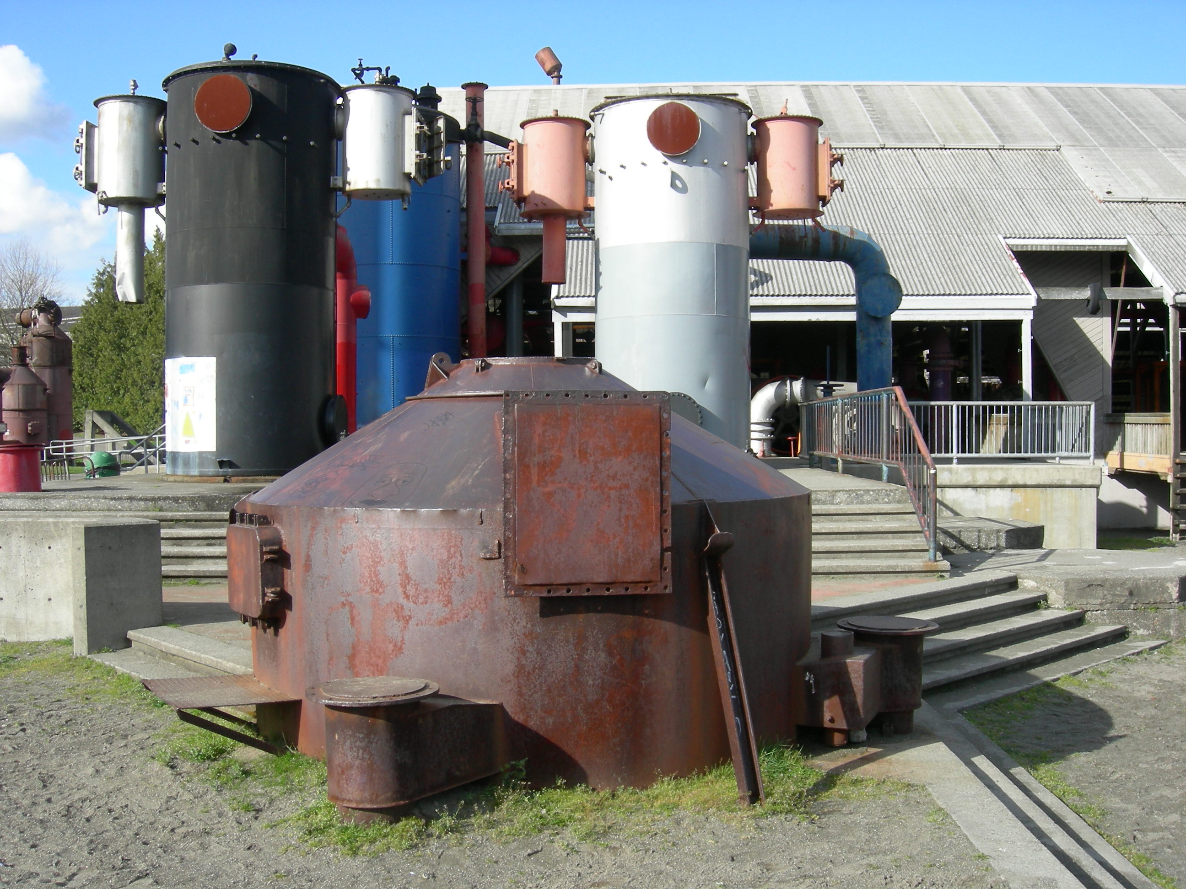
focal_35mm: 36
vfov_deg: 39.7
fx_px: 1233
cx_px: 593
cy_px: 444
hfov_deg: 51.4
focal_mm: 7.5
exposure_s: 1/207
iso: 64
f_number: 5.4
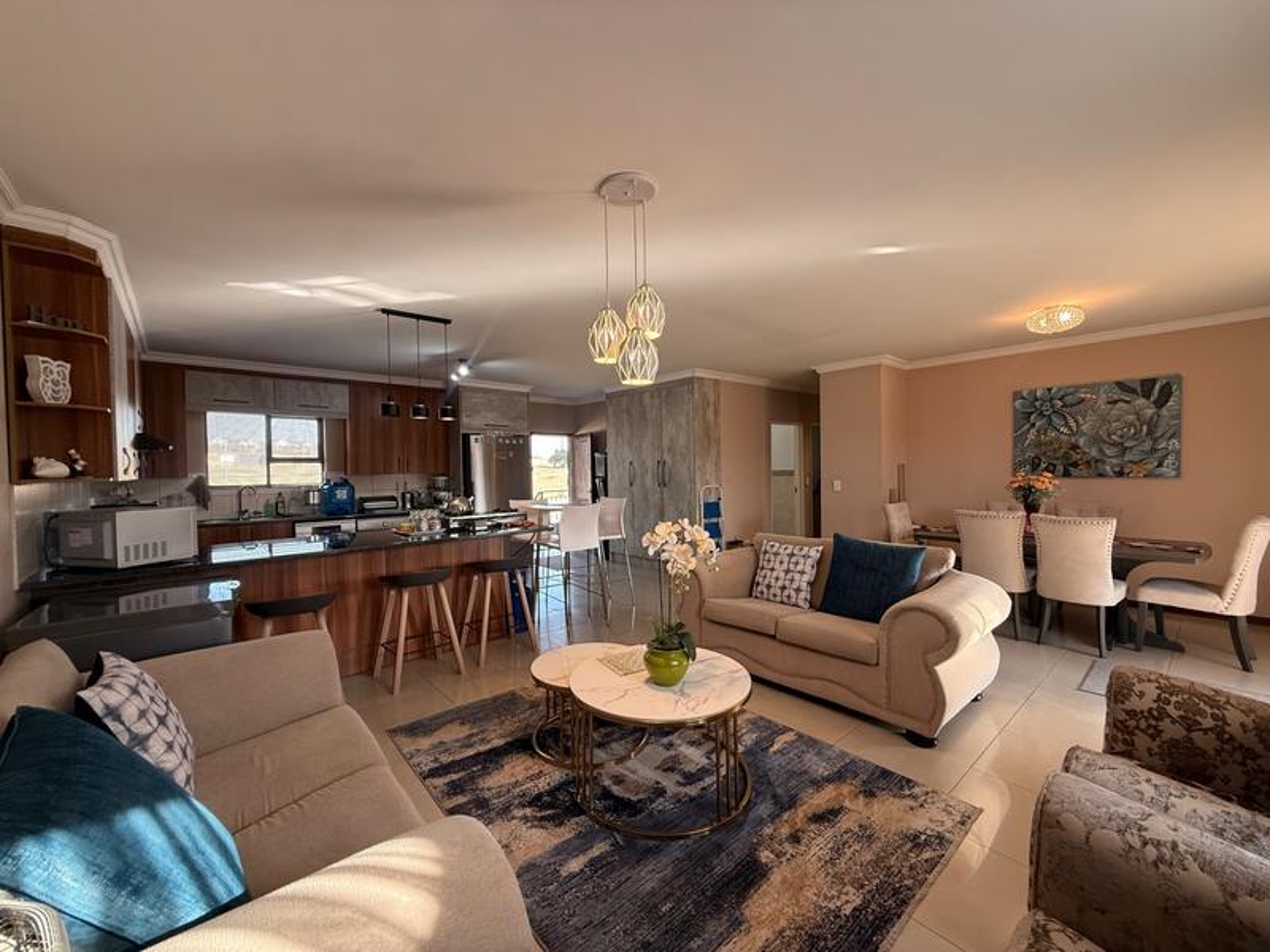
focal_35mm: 14
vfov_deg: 85.7
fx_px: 514
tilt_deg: -0.4
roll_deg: +1.0
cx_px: 635
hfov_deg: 102.1
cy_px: 476
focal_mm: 2.22
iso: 200
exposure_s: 1/99
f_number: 2.2
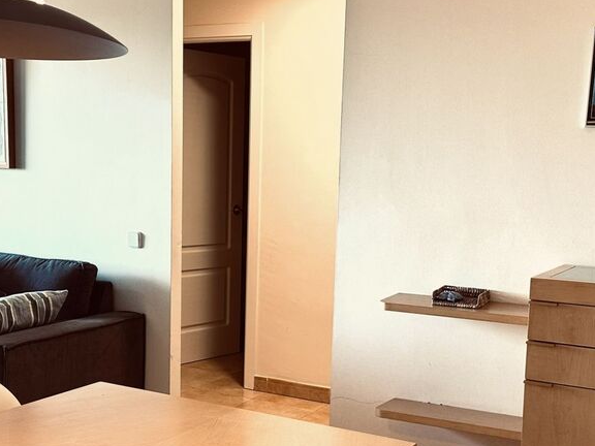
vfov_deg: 29.0
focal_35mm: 50
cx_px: 283
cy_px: 280
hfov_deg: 38.2
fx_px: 859
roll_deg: -1.5
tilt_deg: -7.0
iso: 125
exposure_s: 1/100
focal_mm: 6.86
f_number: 1.78
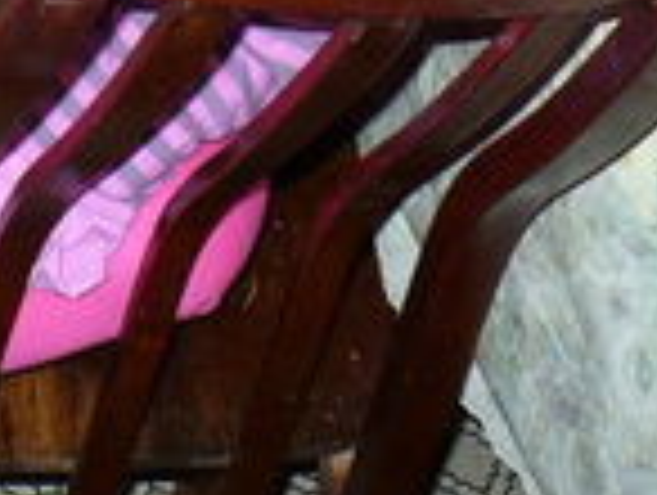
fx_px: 2167
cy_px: -212
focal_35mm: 114
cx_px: -94
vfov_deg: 12.5
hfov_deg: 16.6
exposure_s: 1/30
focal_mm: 6.1
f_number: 2.8
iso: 100
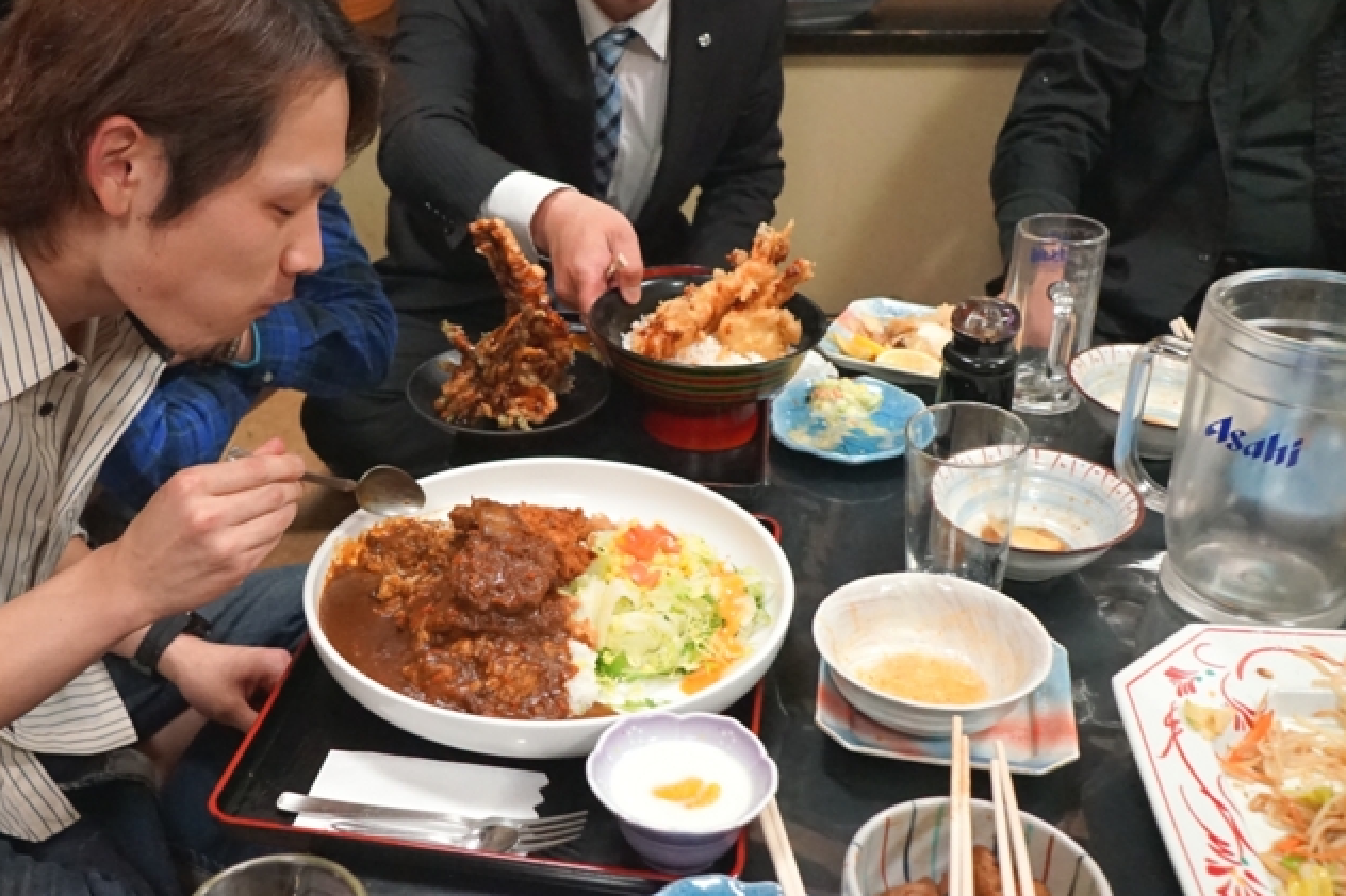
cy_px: 514
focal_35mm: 38
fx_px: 1420
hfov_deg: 50.3
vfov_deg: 35.0
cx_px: 518
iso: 5000
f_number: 4
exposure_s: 1/200
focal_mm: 20
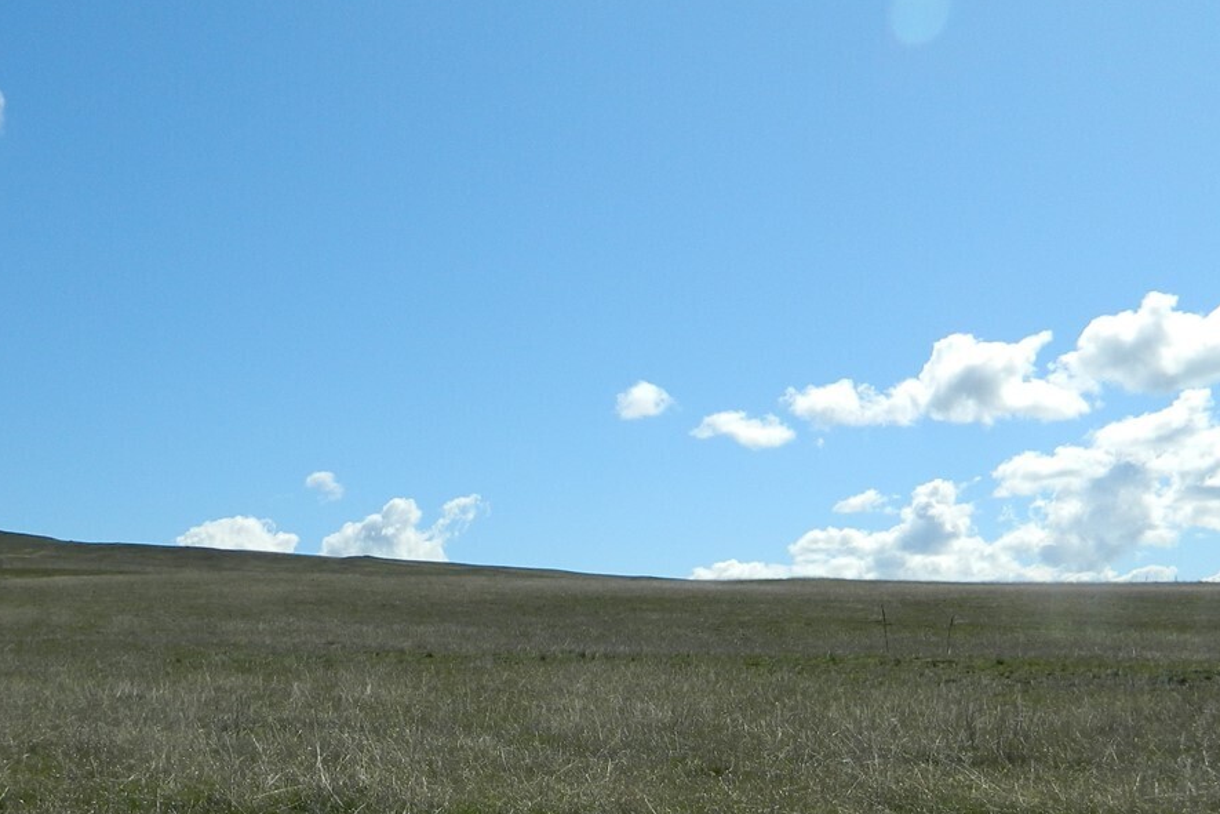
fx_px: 1593
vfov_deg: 27.7
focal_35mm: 47
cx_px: 560
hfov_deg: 41.9
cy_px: 724
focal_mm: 4.5
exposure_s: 1/250
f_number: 8.7
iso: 80
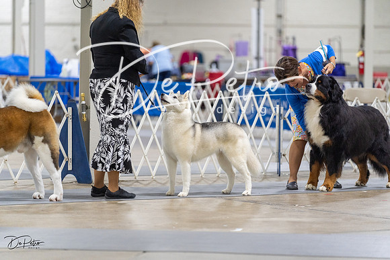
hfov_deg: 12.7
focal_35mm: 162
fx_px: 1755
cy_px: 130
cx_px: 195
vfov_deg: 8.5
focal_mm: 162
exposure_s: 1/200
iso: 2500
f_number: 2.8
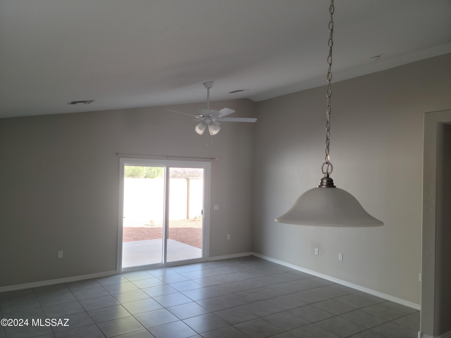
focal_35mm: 28
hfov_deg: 63.4
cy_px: 169
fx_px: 365
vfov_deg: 49.7
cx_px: 226
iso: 50
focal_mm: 5.9
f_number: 2
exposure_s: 1/59
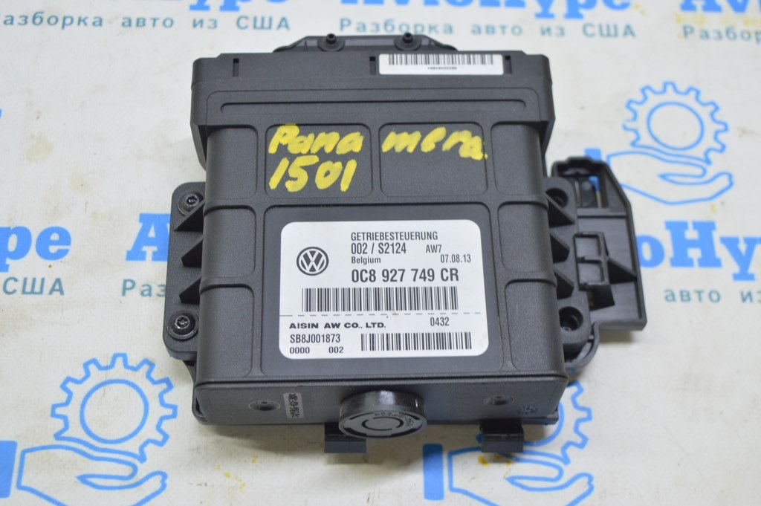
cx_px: 380
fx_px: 1109
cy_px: 253
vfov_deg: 25.7
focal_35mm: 52
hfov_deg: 37.9
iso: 400
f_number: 5.6
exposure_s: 1/20
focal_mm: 35
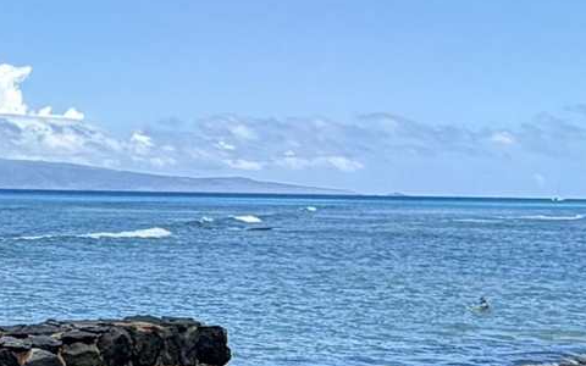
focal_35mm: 95
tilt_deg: -4.0
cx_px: -65
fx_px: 1517
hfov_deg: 20.8
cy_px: 326
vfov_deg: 13.6
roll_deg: -1.0
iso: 20
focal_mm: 2.22
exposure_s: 1/770
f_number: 2.2
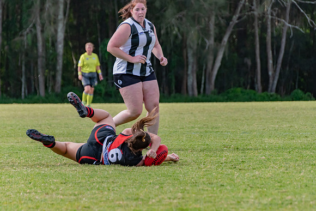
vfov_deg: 3.4
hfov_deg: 5.1
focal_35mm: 402
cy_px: 115
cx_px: 151
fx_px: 3528
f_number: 6.3
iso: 800
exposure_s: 1/1250
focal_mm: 240
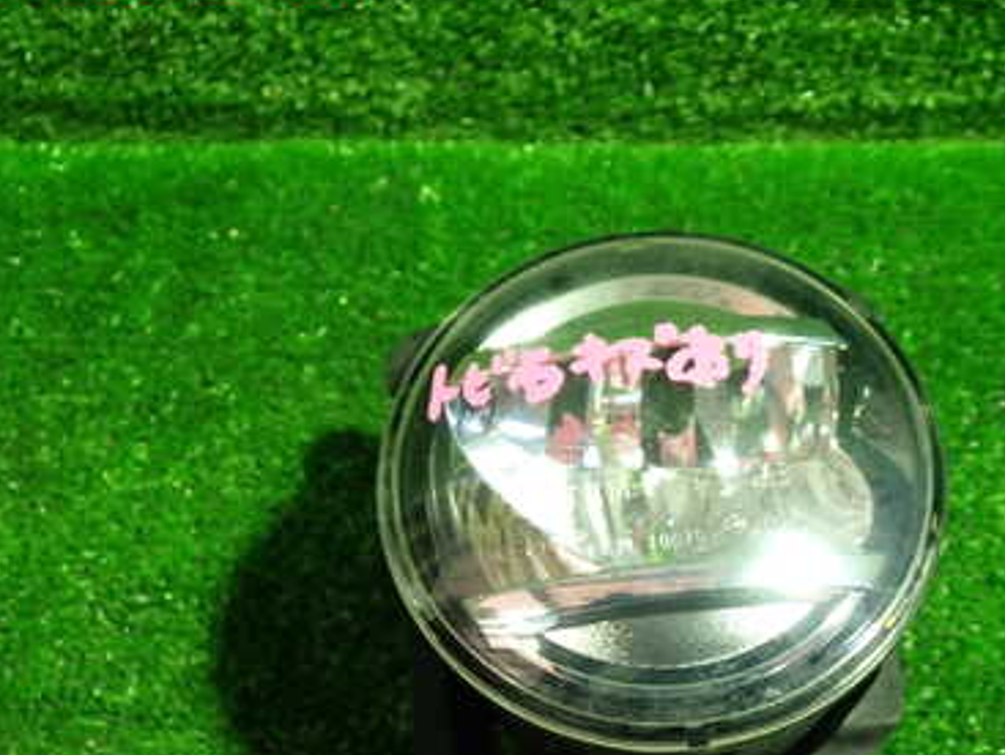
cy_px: 558
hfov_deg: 38.5
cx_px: 665
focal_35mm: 49
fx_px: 1424
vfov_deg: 29.3
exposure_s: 1/30
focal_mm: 5.4
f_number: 2.3
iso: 250
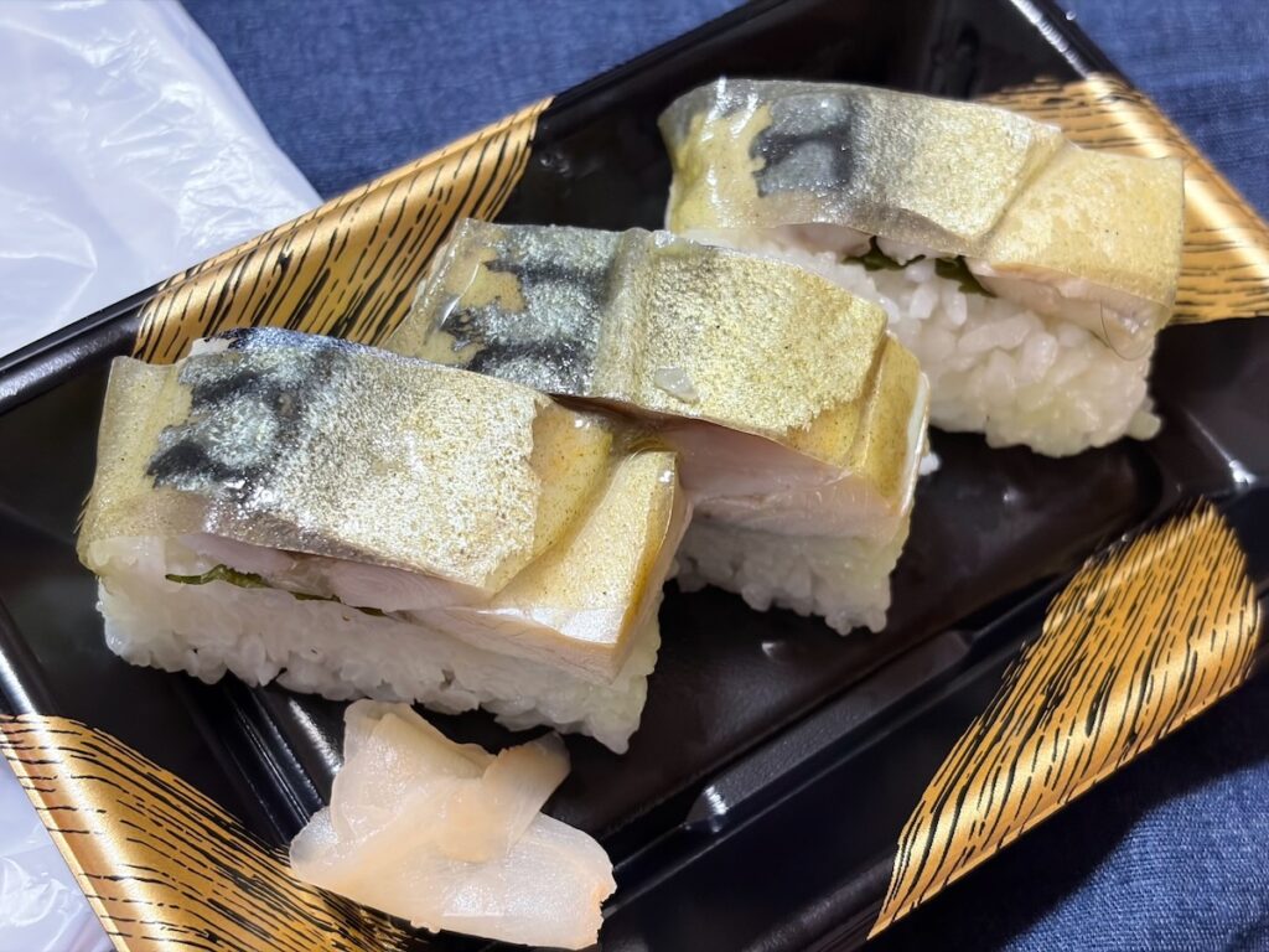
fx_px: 1906
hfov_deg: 36.8
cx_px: 634
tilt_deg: -61.8
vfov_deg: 28.0
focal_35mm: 52
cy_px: 476
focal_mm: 5.96
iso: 160
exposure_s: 1/33
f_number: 1.6
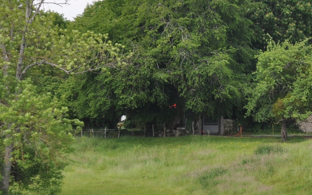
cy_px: 42
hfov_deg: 8.3
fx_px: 2117
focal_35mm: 249
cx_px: 384
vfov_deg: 5.3
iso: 200
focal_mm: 50
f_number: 11
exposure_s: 1/125
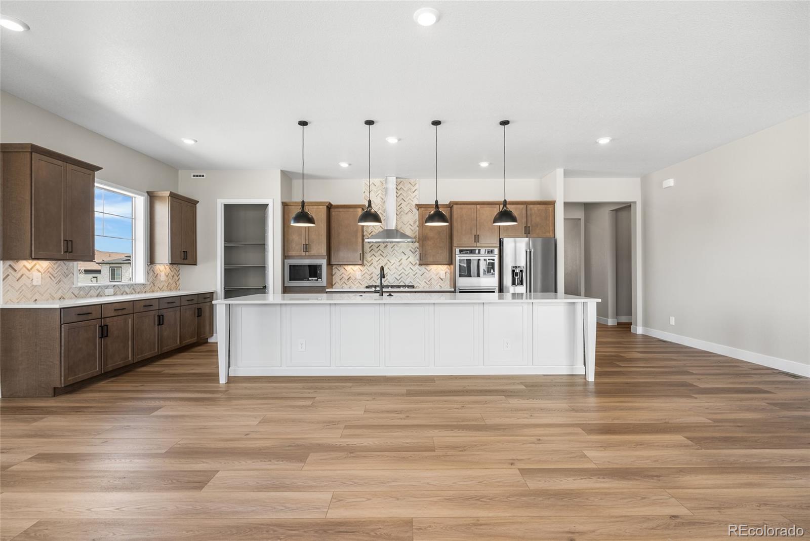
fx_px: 383
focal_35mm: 17
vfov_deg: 70.5
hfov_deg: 93.3
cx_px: 405
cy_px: 270
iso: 200
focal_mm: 17
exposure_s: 1/400
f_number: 8
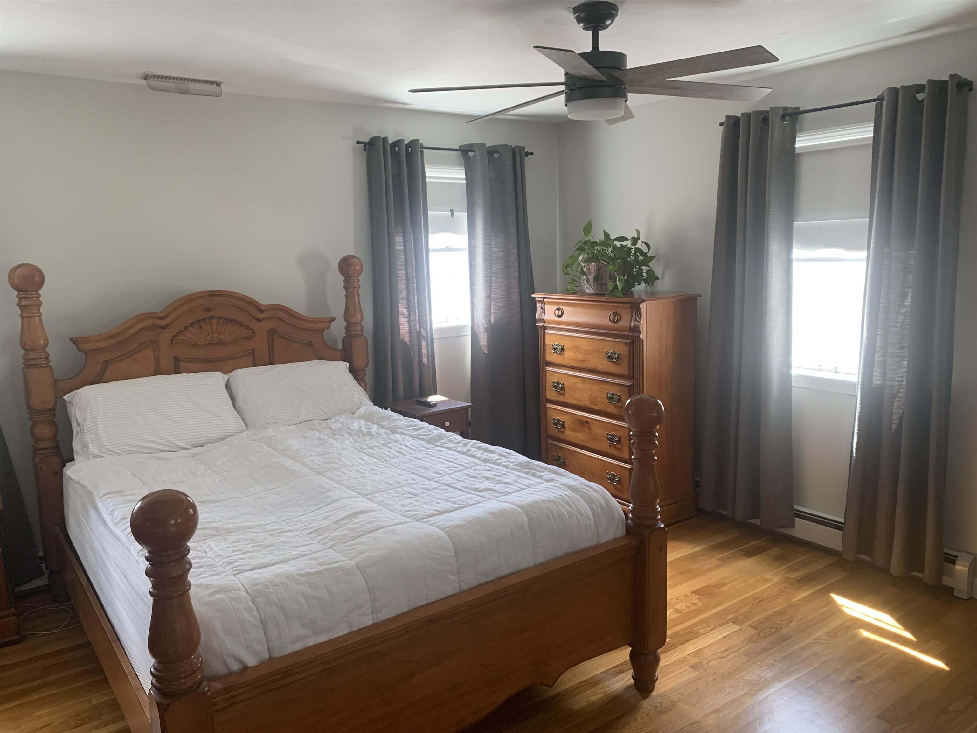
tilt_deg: -8.2
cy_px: 366
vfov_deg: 53.1
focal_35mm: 26
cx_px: 488
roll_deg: +0.9
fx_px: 734
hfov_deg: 67.3
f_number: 1.8
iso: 160
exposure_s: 1/60
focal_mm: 4.25
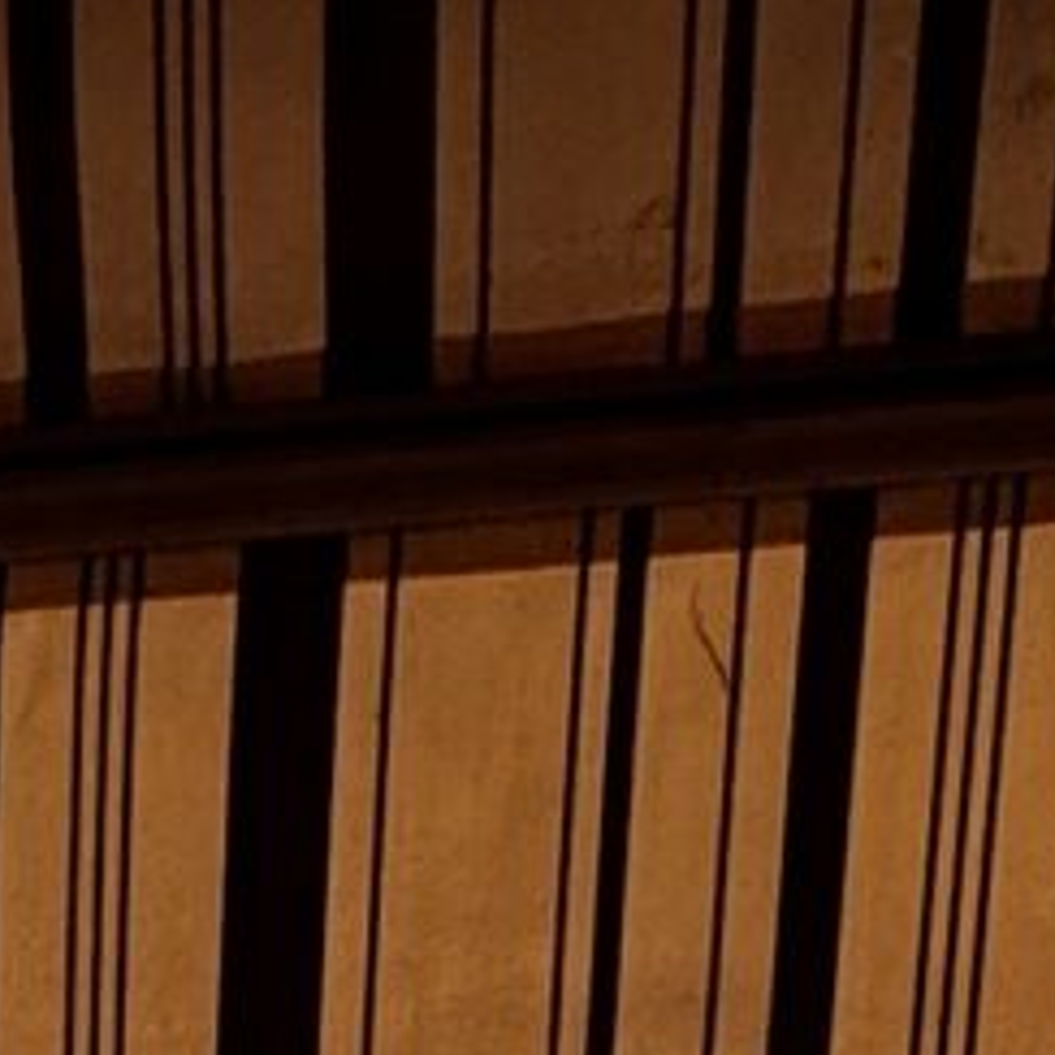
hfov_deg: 13.0
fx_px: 4483
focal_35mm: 130
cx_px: -268
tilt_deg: -14.3
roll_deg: -2.5
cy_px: 4415
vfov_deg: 7.7
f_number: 2.2
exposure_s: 1/741
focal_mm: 2.22
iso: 40
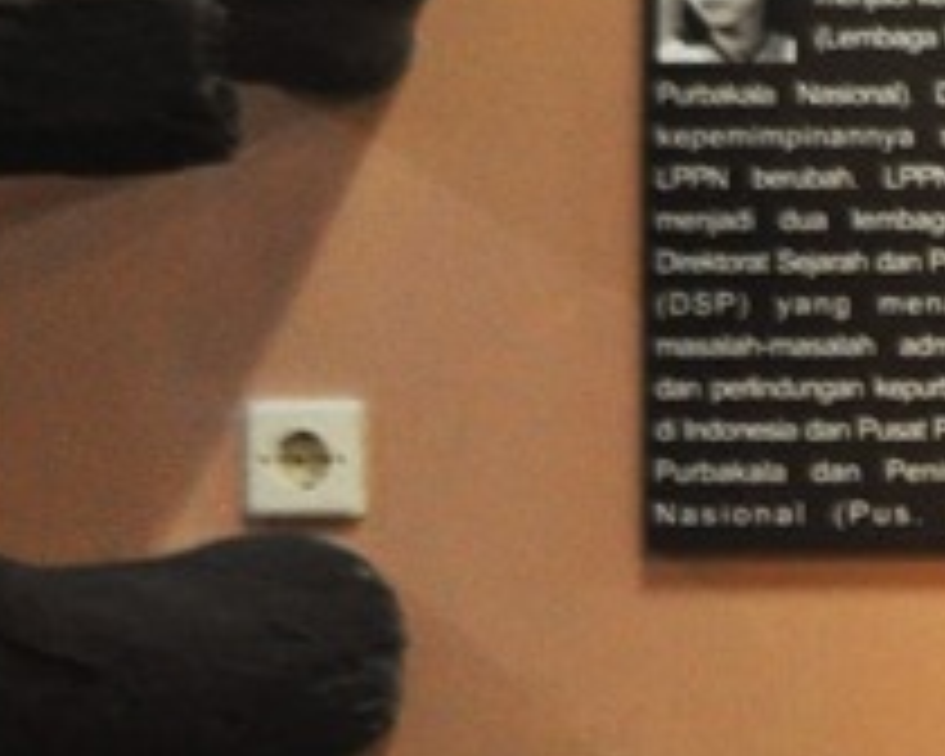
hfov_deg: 8.8
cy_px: 358
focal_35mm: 193
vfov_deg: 8.0
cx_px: 2455
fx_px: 5398
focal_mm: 24
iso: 800
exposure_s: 1/30
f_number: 13
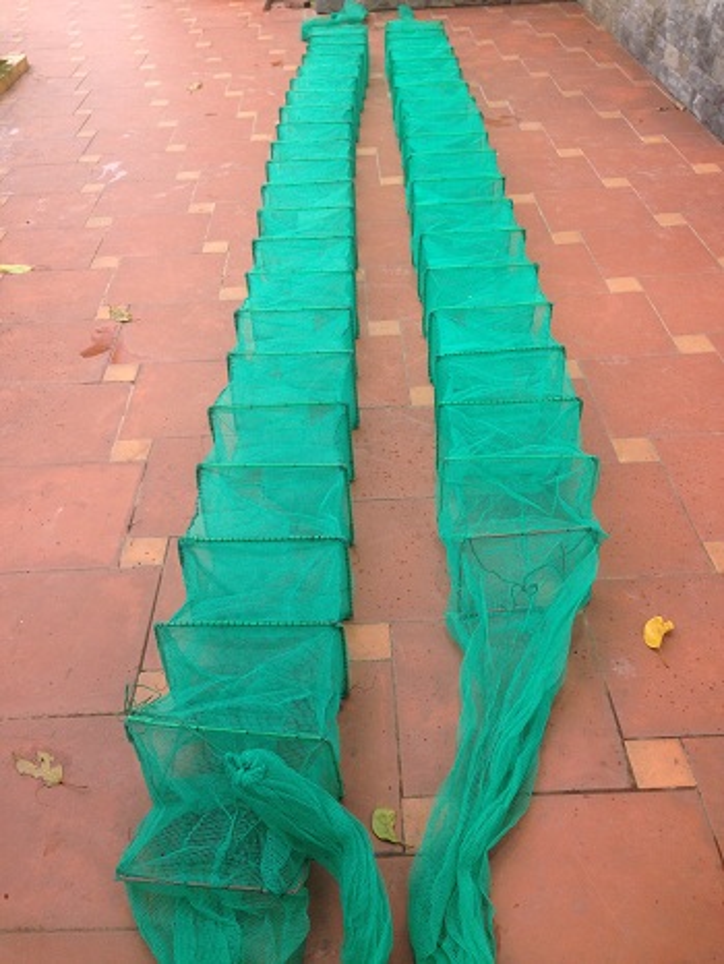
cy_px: 482
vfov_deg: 55.3
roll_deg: -2.5
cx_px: 362
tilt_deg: -29.8
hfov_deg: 43.0
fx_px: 919
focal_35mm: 33
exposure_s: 1/547
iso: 50
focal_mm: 4.12
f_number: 2.4
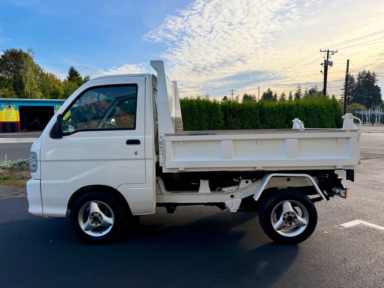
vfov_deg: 56.8
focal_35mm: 24
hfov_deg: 71.6
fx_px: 266
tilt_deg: -6.3
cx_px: 192
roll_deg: +1.0
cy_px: 144
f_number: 1.78
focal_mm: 6.76
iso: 100
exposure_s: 1/3425
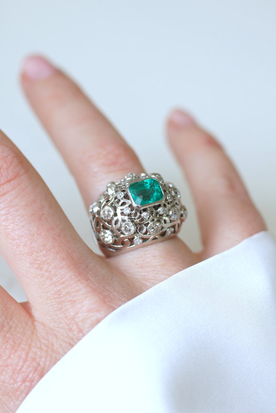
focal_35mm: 105
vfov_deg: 19.5
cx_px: 138
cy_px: 206
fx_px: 1207
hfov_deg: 13.0
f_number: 4.5
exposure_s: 1/160
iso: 200
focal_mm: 70
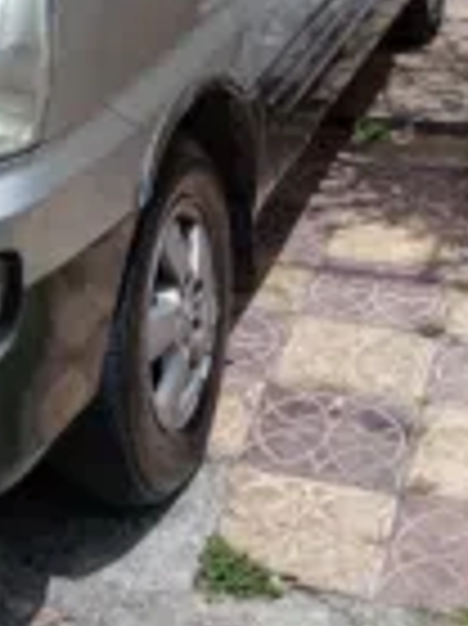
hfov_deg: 19.3
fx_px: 1300
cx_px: -86
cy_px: -110
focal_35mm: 72
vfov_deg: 24.7
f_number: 1.8
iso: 100
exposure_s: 1/1613
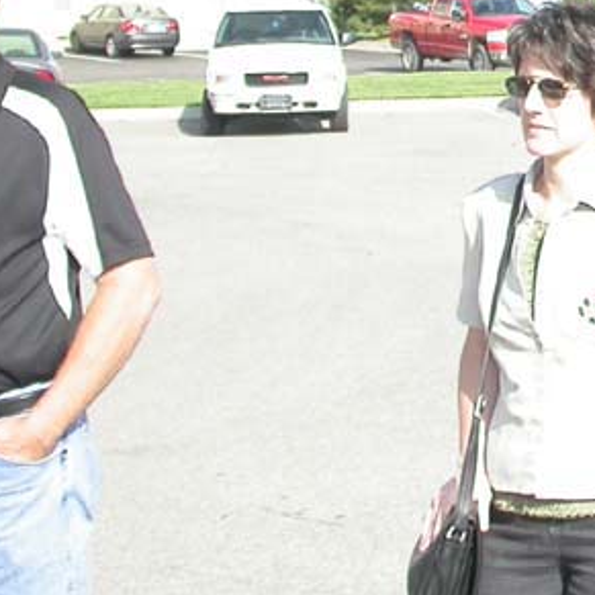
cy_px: 108
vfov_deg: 14.7
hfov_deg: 14.1
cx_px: 806
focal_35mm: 118
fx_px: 2295
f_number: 2.6
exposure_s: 1/1000
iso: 100
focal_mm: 7.85
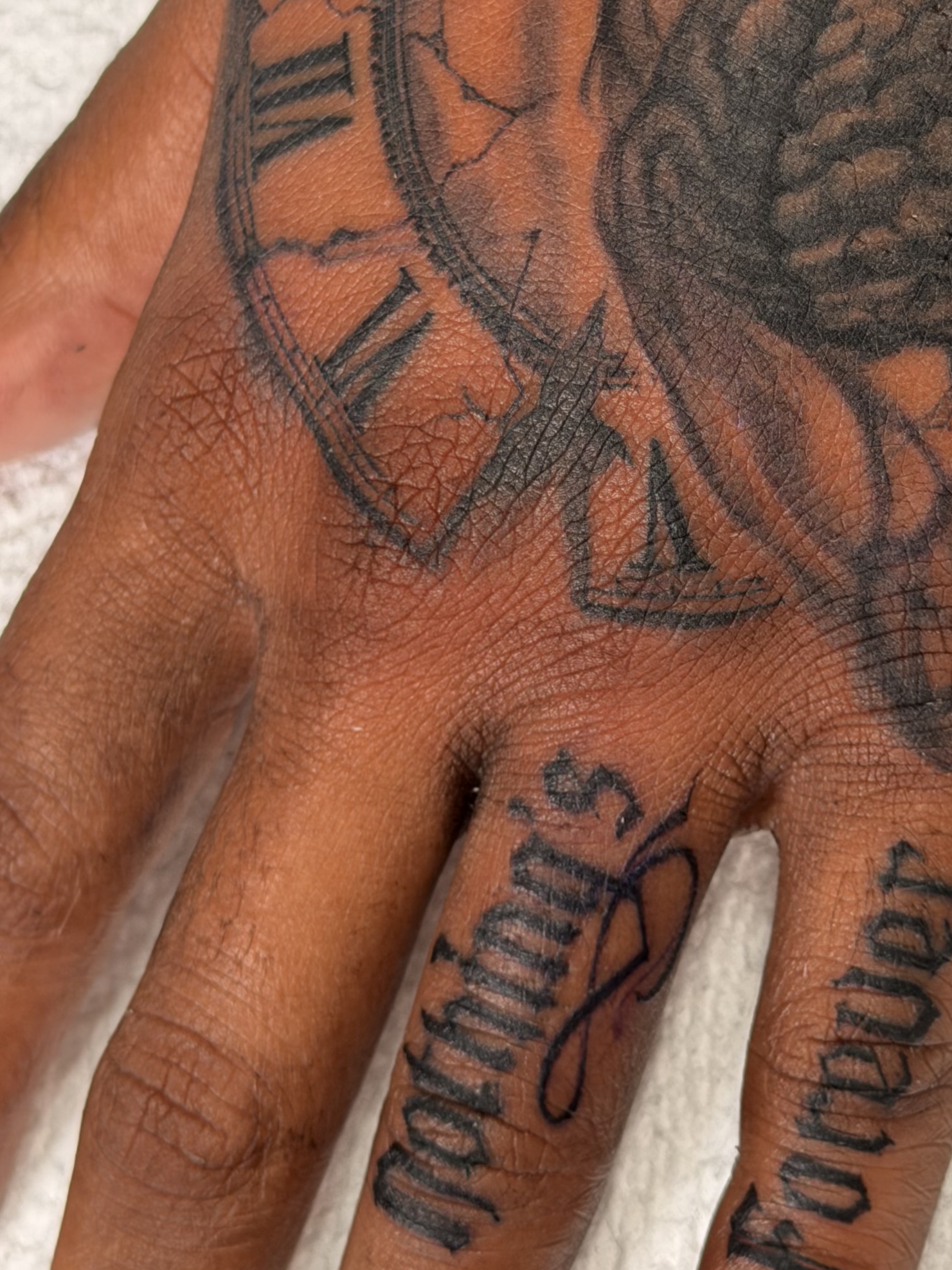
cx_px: 645
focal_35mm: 98
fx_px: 3594
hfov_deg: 15.1
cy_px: 469
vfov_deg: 20.0
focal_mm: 6.76
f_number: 1.78
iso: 80
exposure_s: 1/121
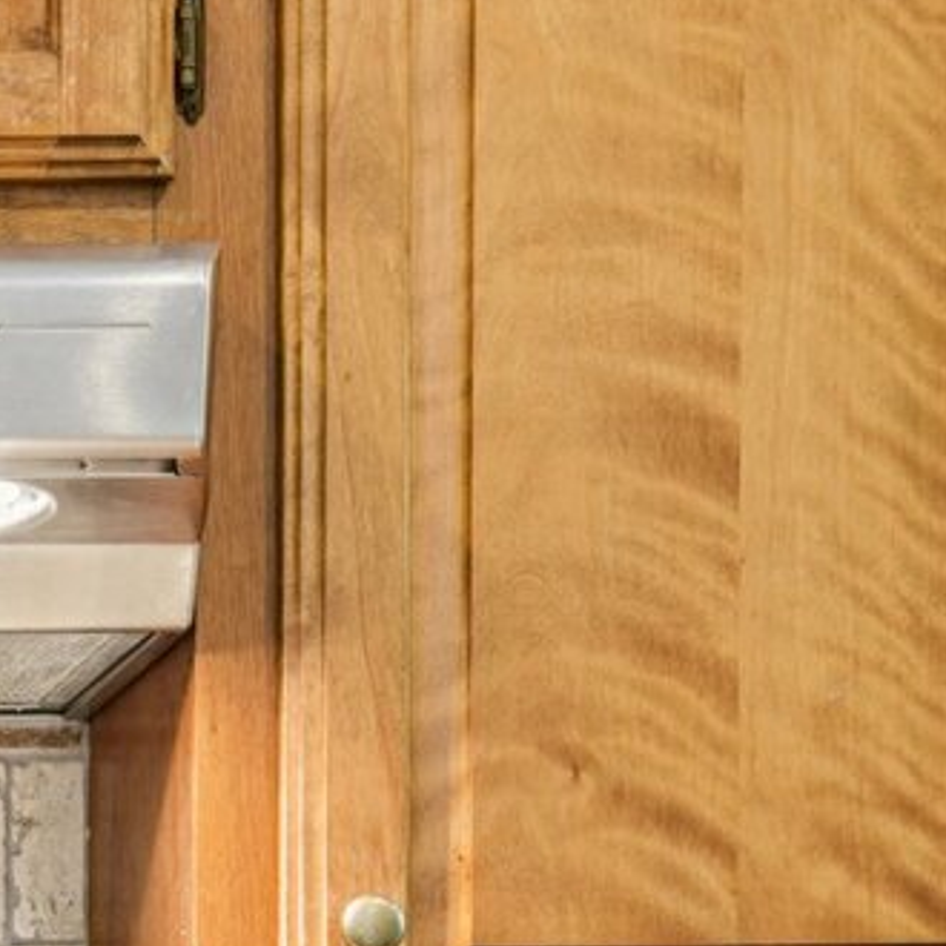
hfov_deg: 11.3
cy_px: 1247
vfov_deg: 11.6
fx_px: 4514
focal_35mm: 146
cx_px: -625
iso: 400
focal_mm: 35
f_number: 8
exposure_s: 1/8
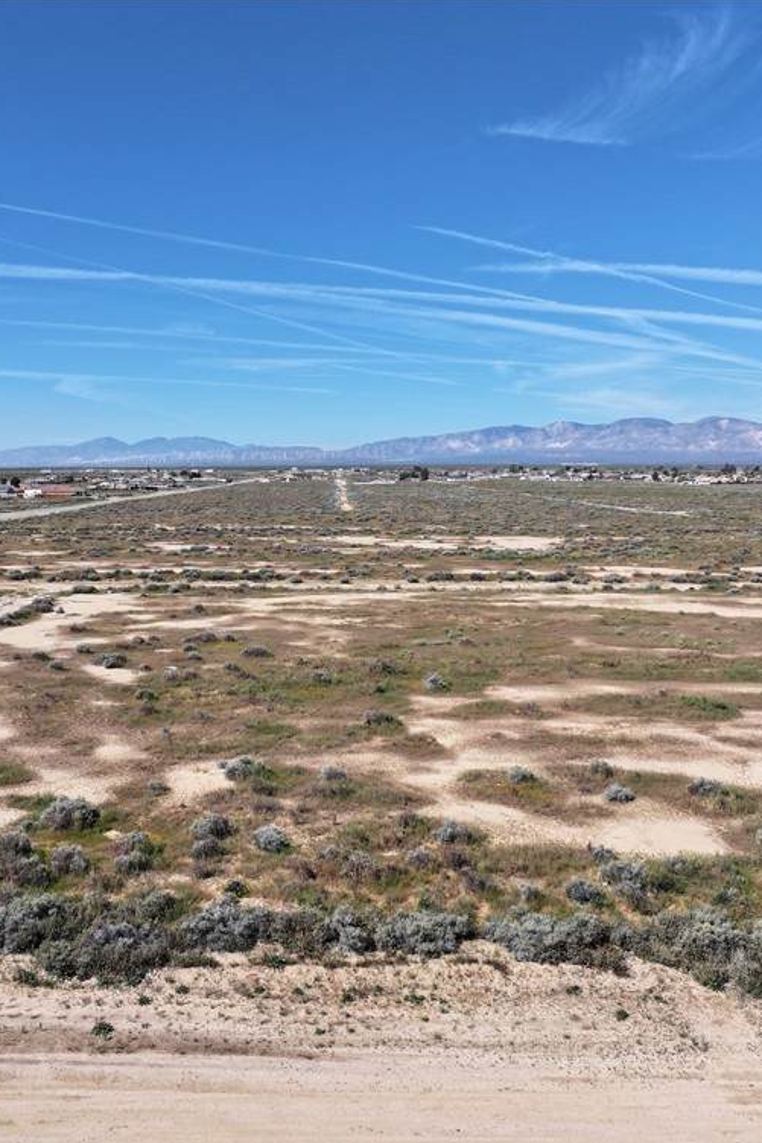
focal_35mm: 34
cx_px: 298
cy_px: 581
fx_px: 1079
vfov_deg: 55.8
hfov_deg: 38.7
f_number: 2.8
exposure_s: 1/2000
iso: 100
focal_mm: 12.29
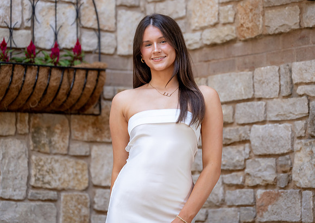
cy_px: 86
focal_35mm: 189
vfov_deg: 7.6
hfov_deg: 10.7
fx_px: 1689
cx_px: 158
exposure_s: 1/320
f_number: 2.8
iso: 400
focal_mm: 147
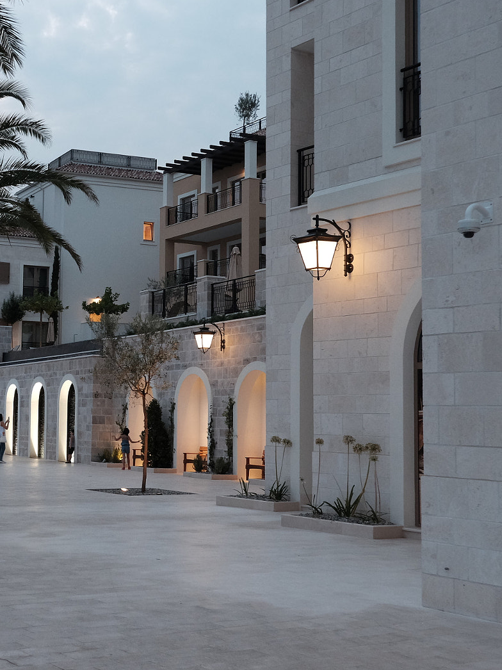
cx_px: -5
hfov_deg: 27.4
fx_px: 967
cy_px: 329
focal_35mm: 50
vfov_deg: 38.2
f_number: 7.1
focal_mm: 22.4
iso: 1600
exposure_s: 1/20
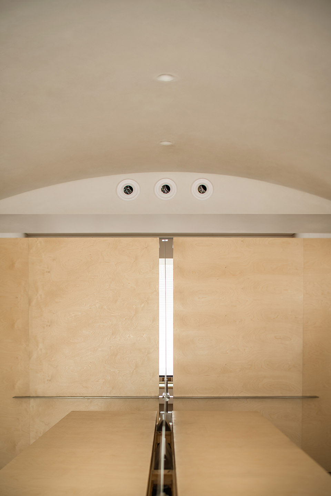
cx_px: 166
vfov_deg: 43.6
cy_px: 248
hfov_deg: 29.9
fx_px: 620
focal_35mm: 45
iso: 100
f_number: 3.5
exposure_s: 1/25
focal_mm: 45
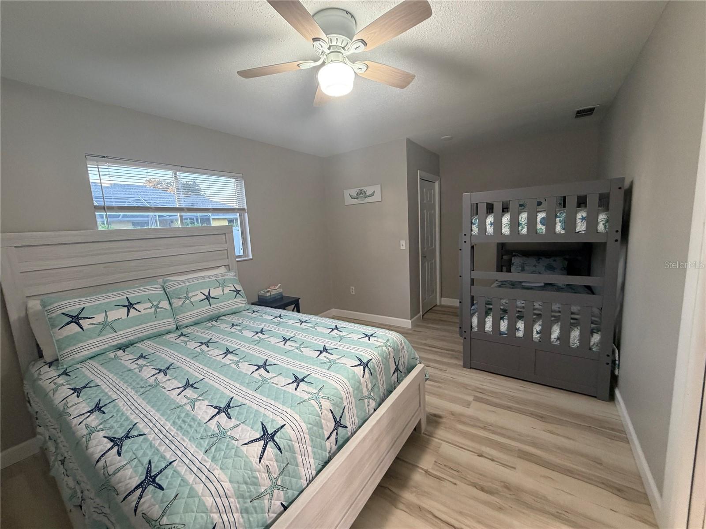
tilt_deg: -7.2
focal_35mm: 14
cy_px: 264
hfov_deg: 102.1
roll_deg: +2.9
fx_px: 286
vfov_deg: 85.7
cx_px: 353
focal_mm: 2.22
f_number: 2.2
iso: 250
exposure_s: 1/60
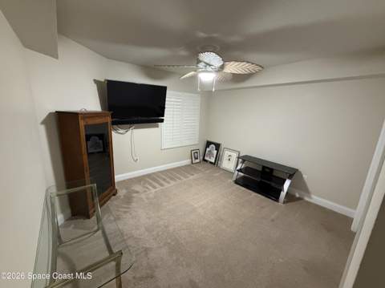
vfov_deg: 85.6
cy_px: 144
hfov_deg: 102.1
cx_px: 192
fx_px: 156
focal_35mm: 14
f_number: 2.2
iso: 800
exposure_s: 1/60
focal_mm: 2.22
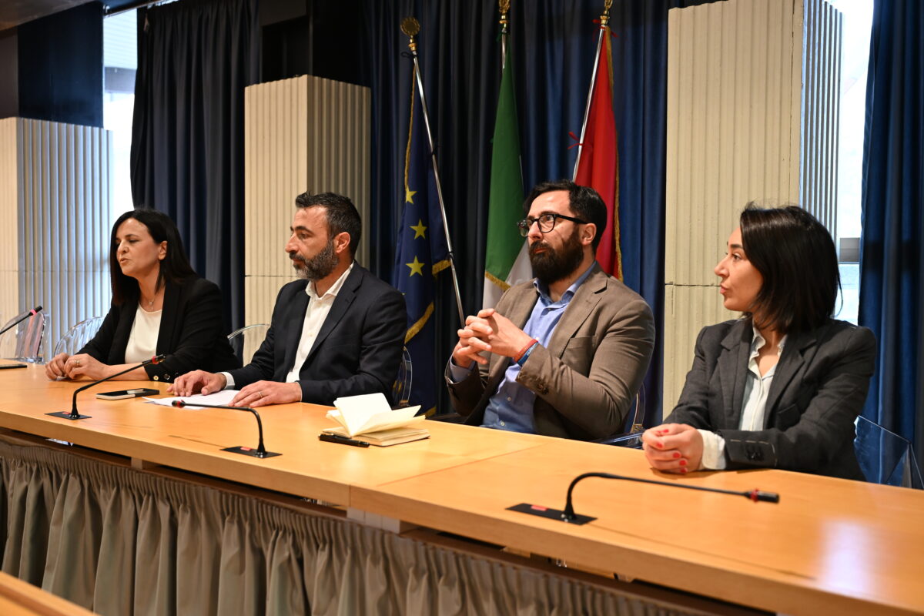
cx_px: 462
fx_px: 924
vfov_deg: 36.9
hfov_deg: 53.1
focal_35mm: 36
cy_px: 308
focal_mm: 36
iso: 1000
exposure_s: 1/60
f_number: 4
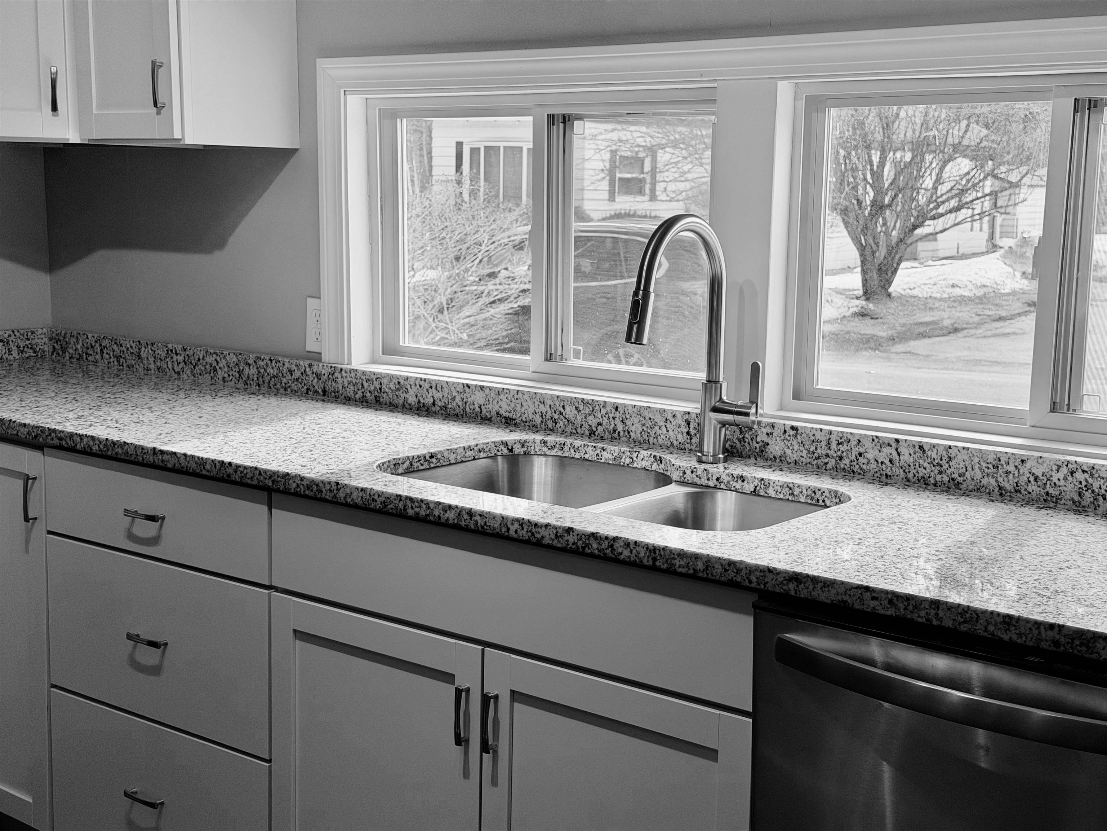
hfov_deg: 39.7
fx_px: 1535
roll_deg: -0.9
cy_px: 416
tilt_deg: -7.0
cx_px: 554
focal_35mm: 48
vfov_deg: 30.3
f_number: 1.78
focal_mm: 6.76
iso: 64
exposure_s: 1/519
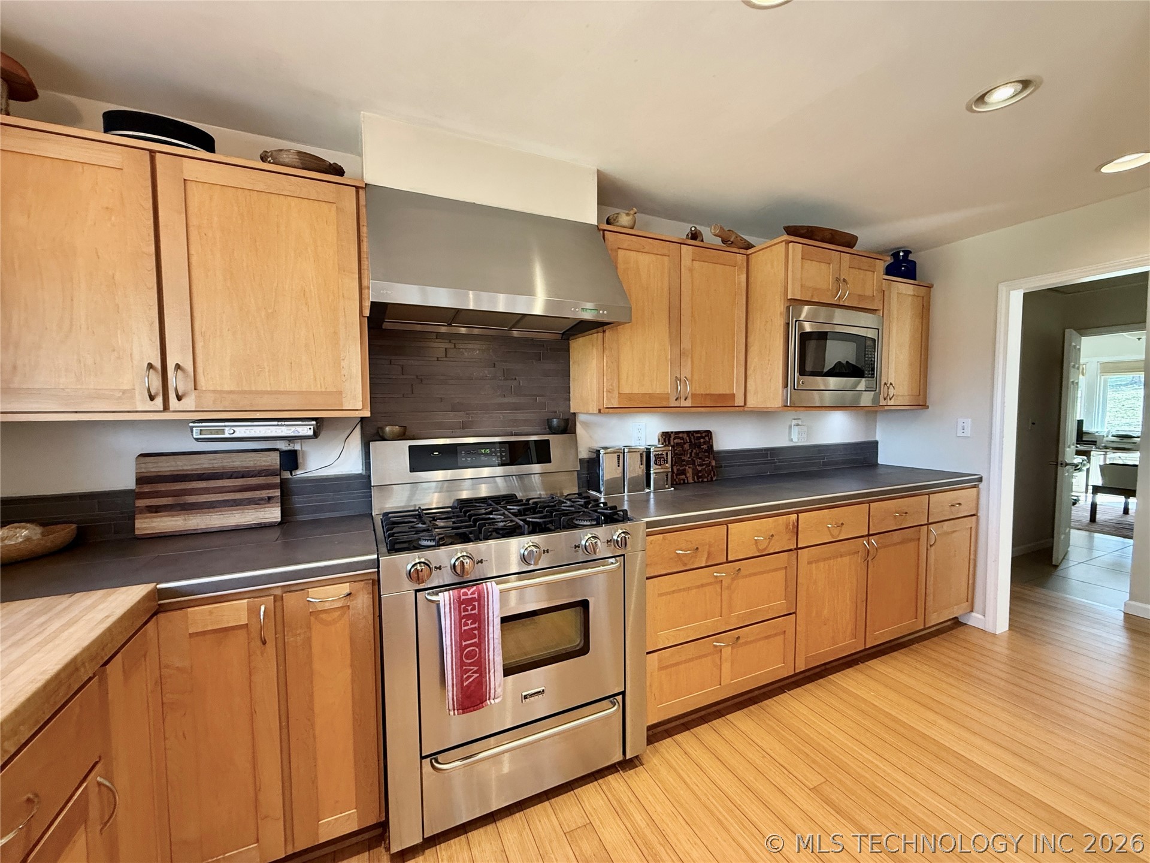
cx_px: 575
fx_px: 465
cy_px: 432
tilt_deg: -2.3
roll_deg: -0.1
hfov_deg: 102.1
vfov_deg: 85.7
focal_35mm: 14
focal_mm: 2.22
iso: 320
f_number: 2.2
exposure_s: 1/60
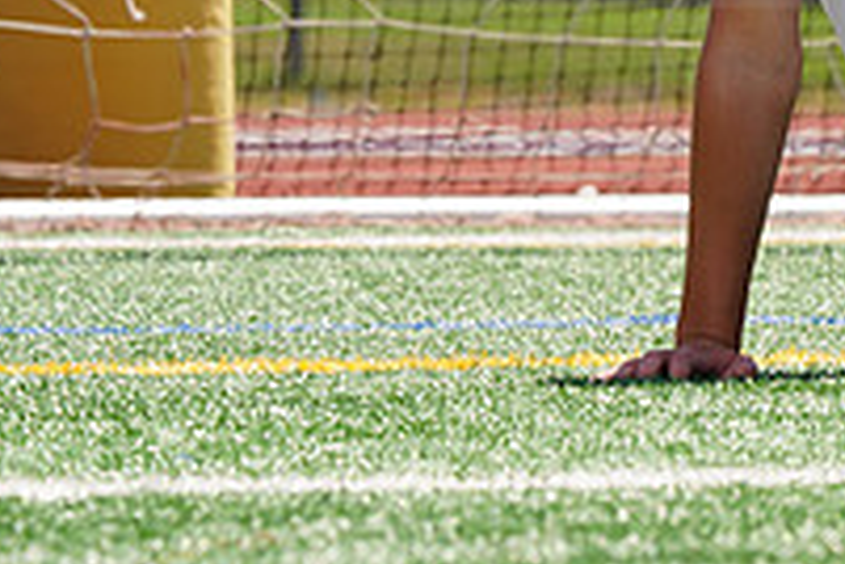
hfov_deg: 2.7
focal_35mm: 765
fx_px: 17955
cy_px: -118
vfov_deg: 1.8
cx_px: 1085
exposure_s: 1/250
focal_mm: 265
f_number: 13
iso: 200
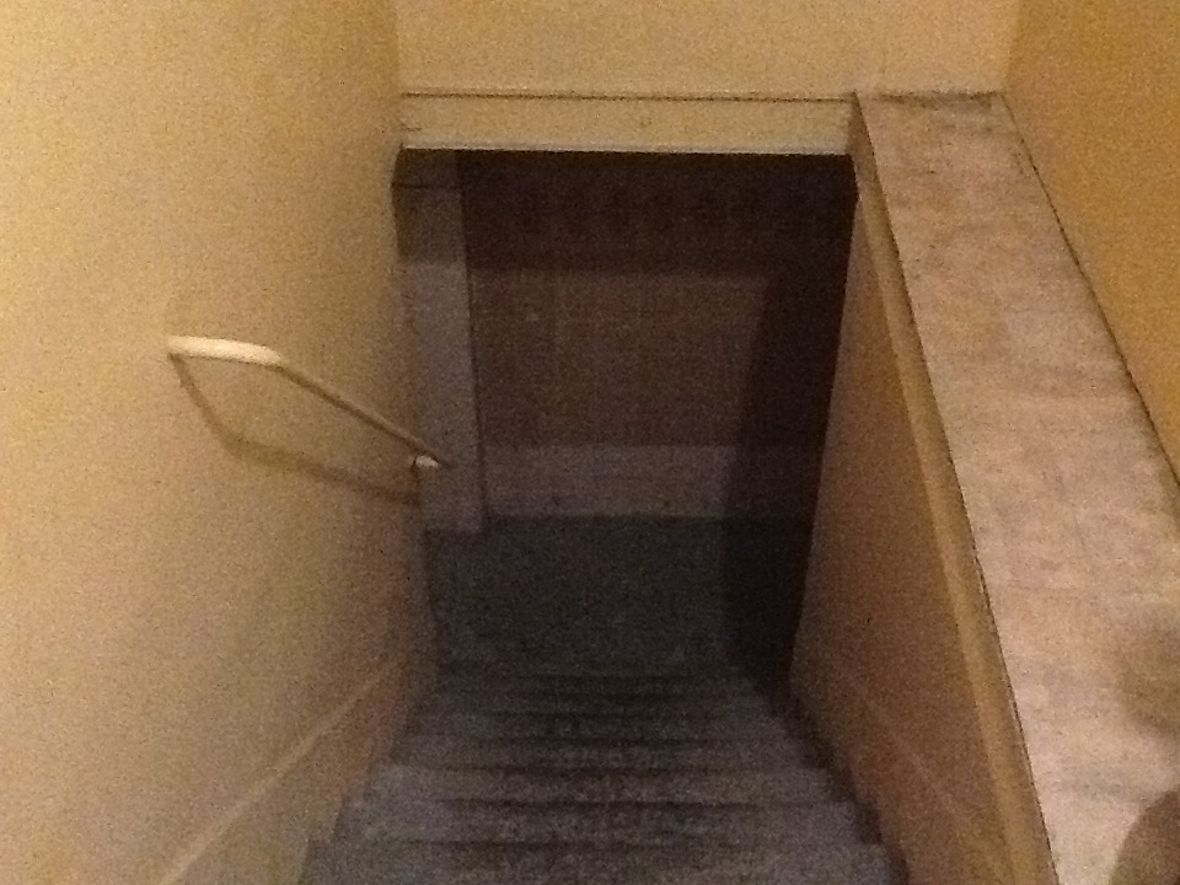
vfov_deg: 32.9
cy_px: 442
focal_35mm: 44
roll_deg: +0.3
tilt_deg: -38.5
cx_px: 590
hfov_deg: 42.9
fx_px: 1500
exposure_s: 1/15
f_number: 2.4
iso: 640
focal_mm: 2.03
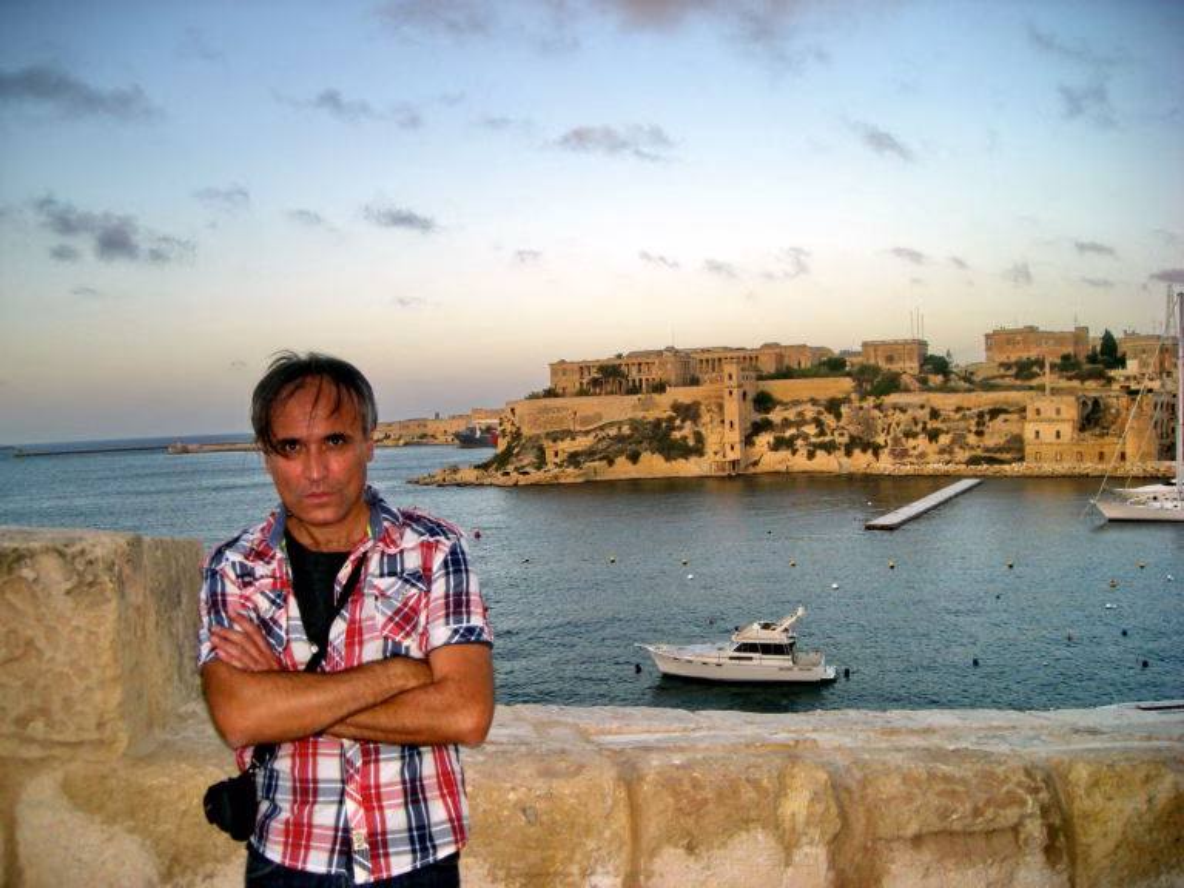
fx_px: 1197
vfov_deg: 40.7
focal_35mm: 35
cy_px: 444
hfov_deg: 52.6
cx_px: 592
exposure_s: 1/193
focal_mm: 5.7
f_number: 2.8
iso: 72
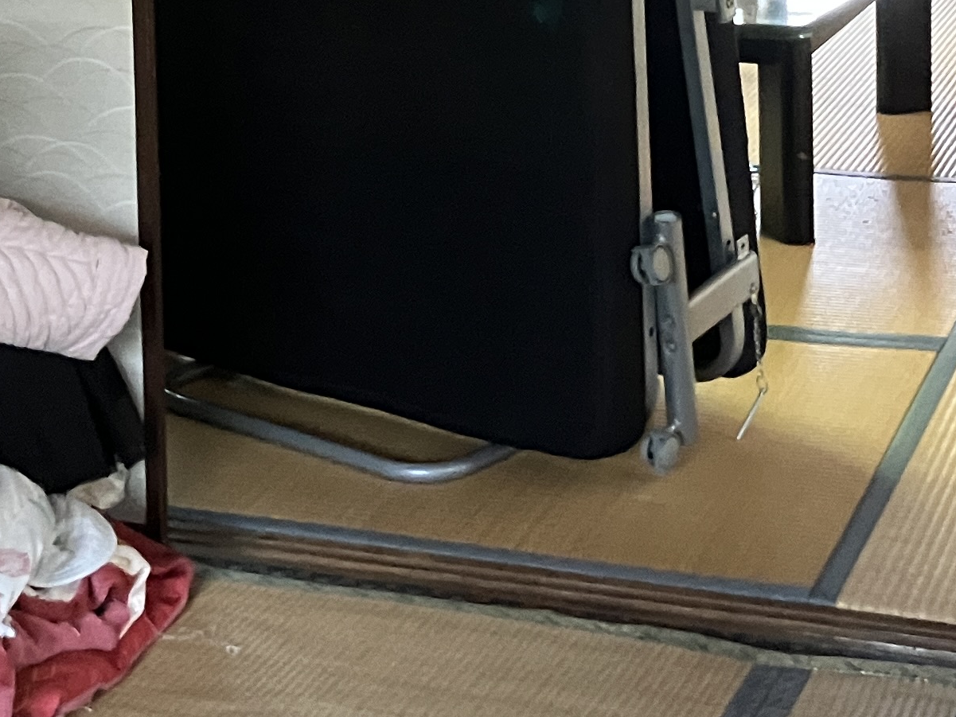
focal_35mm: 94
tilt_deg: -4.4
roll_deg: +1.7
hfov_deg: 20.8
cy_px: -189
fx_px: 2596
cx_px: 374
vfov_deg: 15.1
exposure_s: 1/30
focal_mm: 3.99
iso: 500
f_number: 1.8
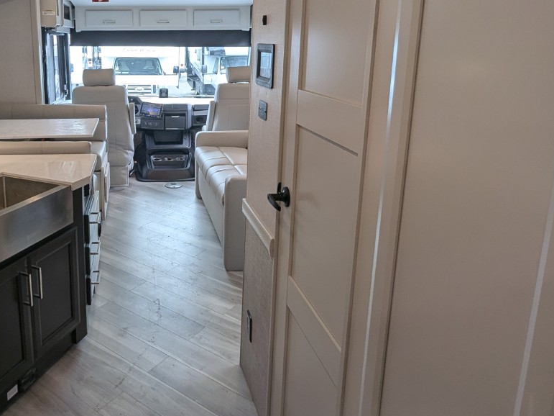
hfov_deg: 59.5
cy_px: 142
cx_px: 163
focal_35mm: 29
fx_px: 464
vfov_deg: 47.5
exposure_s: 1/64.9
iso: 61
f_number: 2.2
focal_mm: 2.35
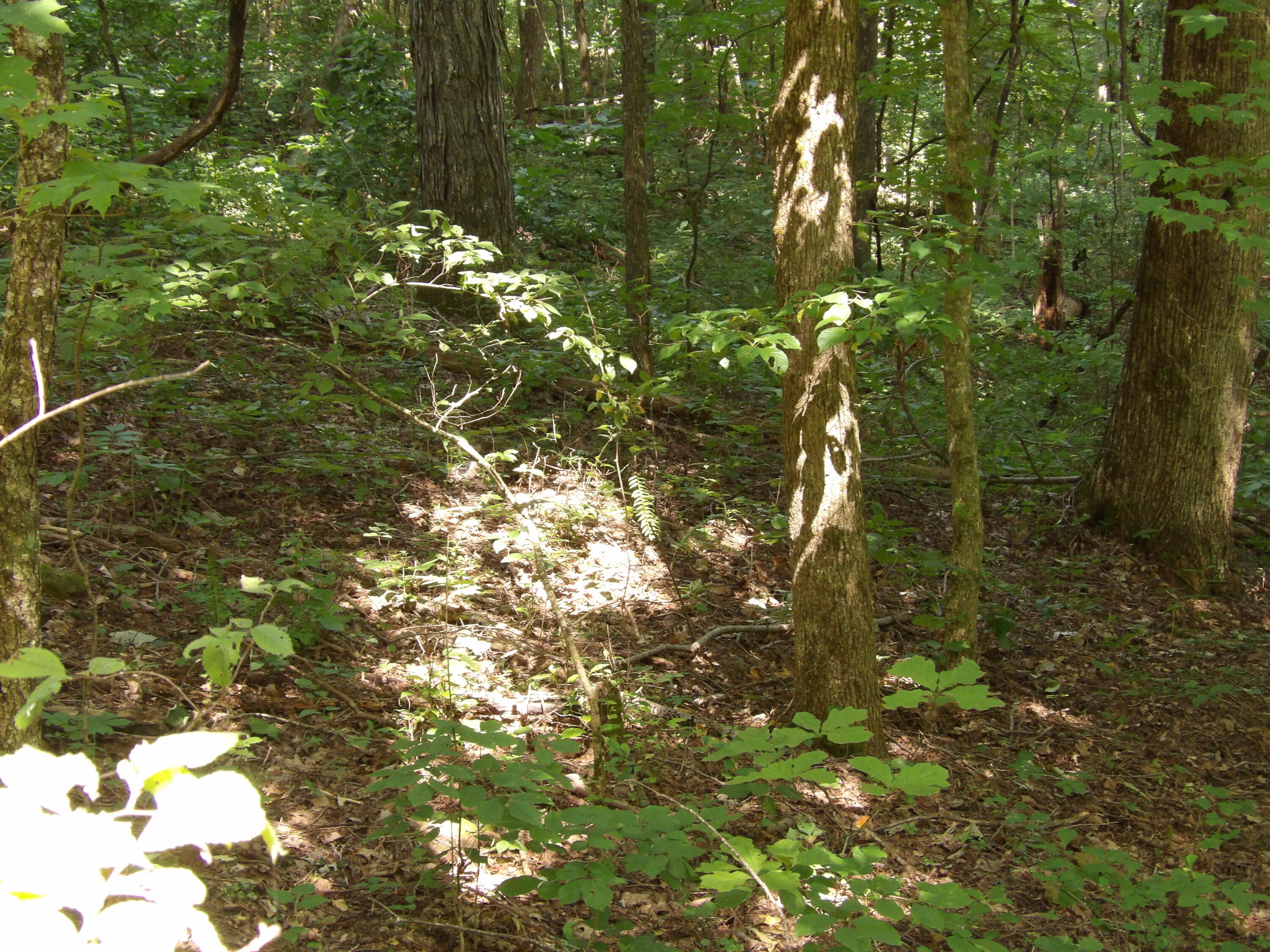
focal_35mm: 72
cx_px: 635
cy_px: 476
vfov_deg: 20.4
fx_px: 2642
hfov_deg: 27.0
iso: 380
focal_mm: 13
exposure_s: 1/50
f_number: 4.1
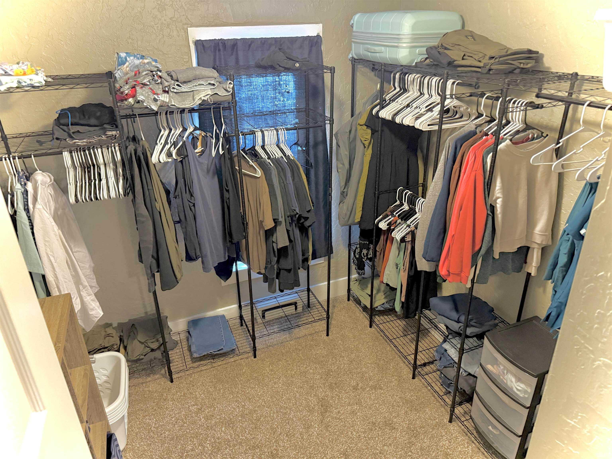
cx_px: 306
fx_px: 424
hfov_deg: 71.6
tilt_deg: -24.0
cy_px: 230
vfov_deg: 56.8
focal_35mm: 24
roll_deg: +2.5
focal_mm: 6.76
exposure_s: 1/60
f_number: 1.78
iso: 640
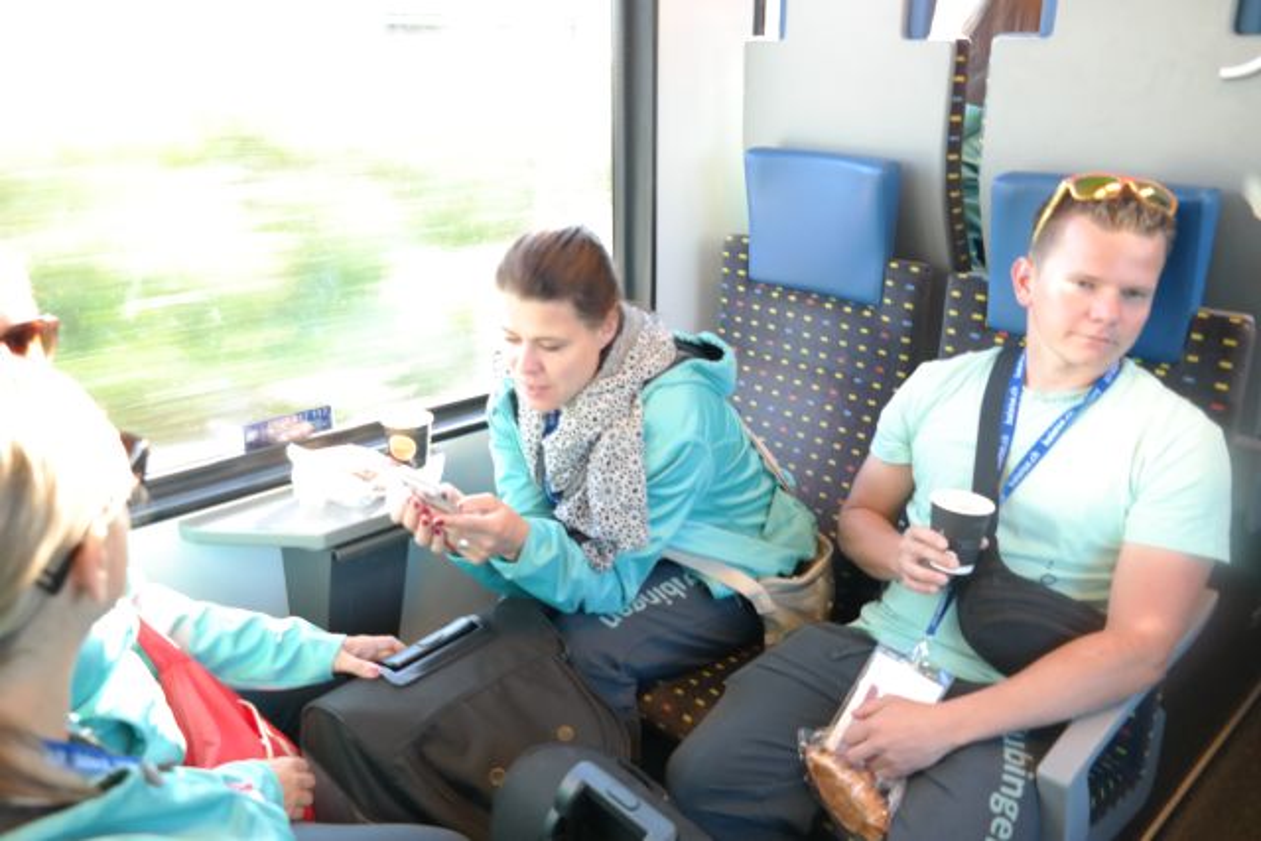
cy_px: 420
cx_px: 630
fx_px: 1016
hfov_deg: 63.6
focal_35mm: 29
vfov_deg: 45.0
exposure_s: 1/40
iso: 800
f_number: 3.5
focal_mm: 19
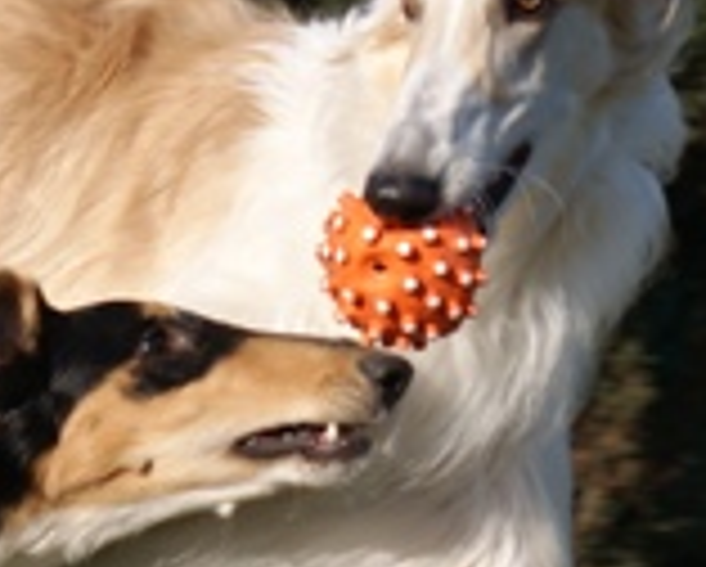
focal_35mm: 515
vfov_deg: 3.0
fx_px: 10774
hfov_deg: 3.7
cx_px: -175
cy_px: 556
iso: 100
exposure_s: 1/400
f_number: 6.3
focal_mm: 90
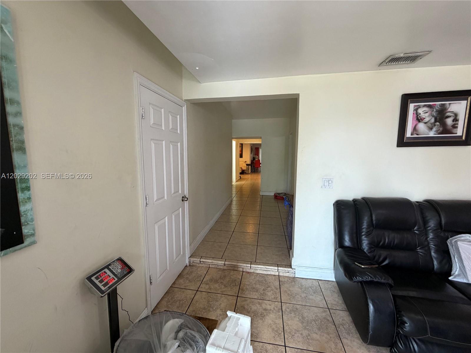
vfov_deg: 85.7
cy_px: 176
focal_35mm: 14
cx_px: 236
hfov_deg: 102.1
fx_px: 190
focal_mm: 2.22
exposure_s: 1/120
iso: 320
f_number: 2.2
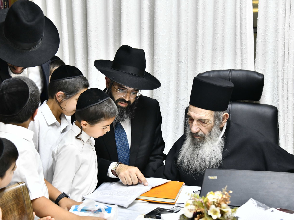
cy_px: 111
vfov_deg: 18.7
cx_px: 130
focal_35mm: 79
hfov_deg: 24.7
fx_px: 671
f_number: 5.6
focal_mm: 72
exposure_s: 1/160
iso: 3200
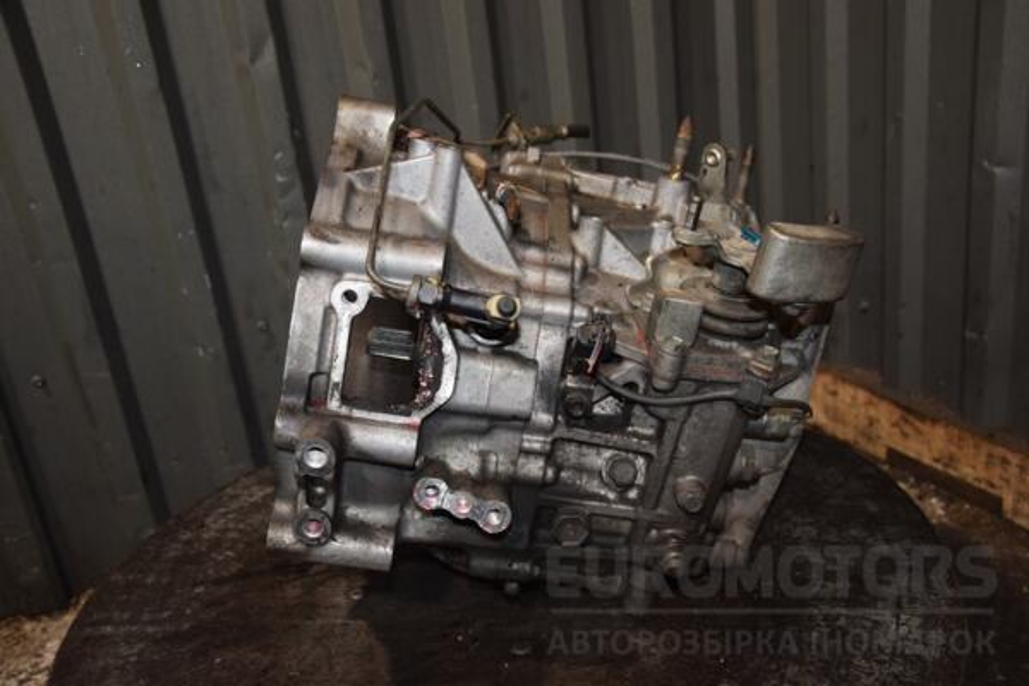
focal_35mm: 36
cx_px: 514
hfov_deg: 53.1
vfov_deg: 36.9
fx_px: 1029
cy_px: 343
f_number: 5
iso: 800
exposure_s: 1/60
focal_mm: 24
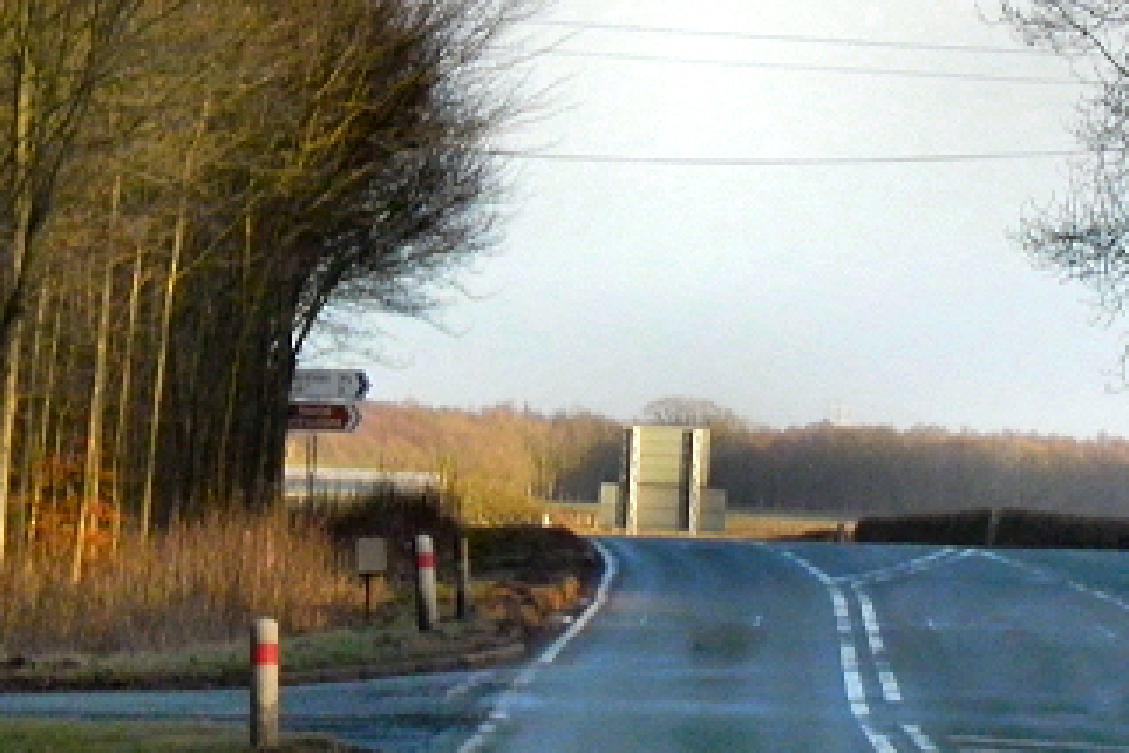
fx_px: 13766
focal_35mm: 439
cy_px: 172
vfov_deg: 3.1
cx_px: 559
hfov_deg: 4.7
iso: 800
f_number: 7.1
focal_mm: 37.7
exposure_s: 1/267
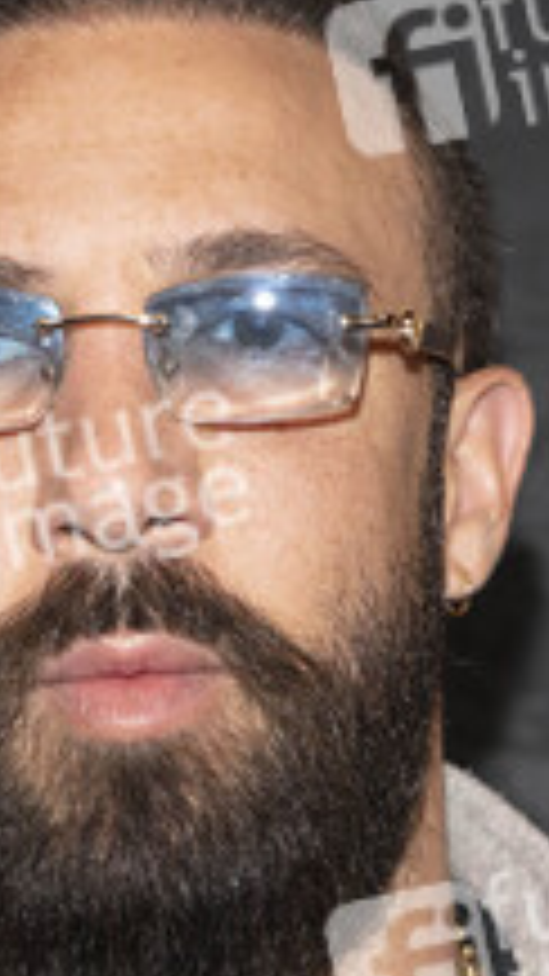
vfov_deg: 9.3
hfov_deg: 5.3
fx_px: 5981
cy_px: 724
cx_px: 148
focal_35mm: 231
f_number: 5.6
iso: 800
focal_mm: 120
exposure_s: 1/200
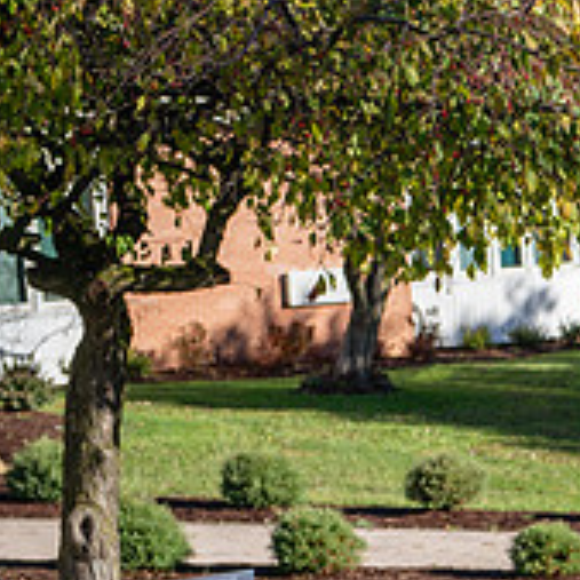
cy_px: 547
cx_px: 988
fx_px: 3204
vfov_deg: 10.3
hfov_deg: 9.9
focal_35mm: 169
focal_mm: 58
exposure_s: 1/500
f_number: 4
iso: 80
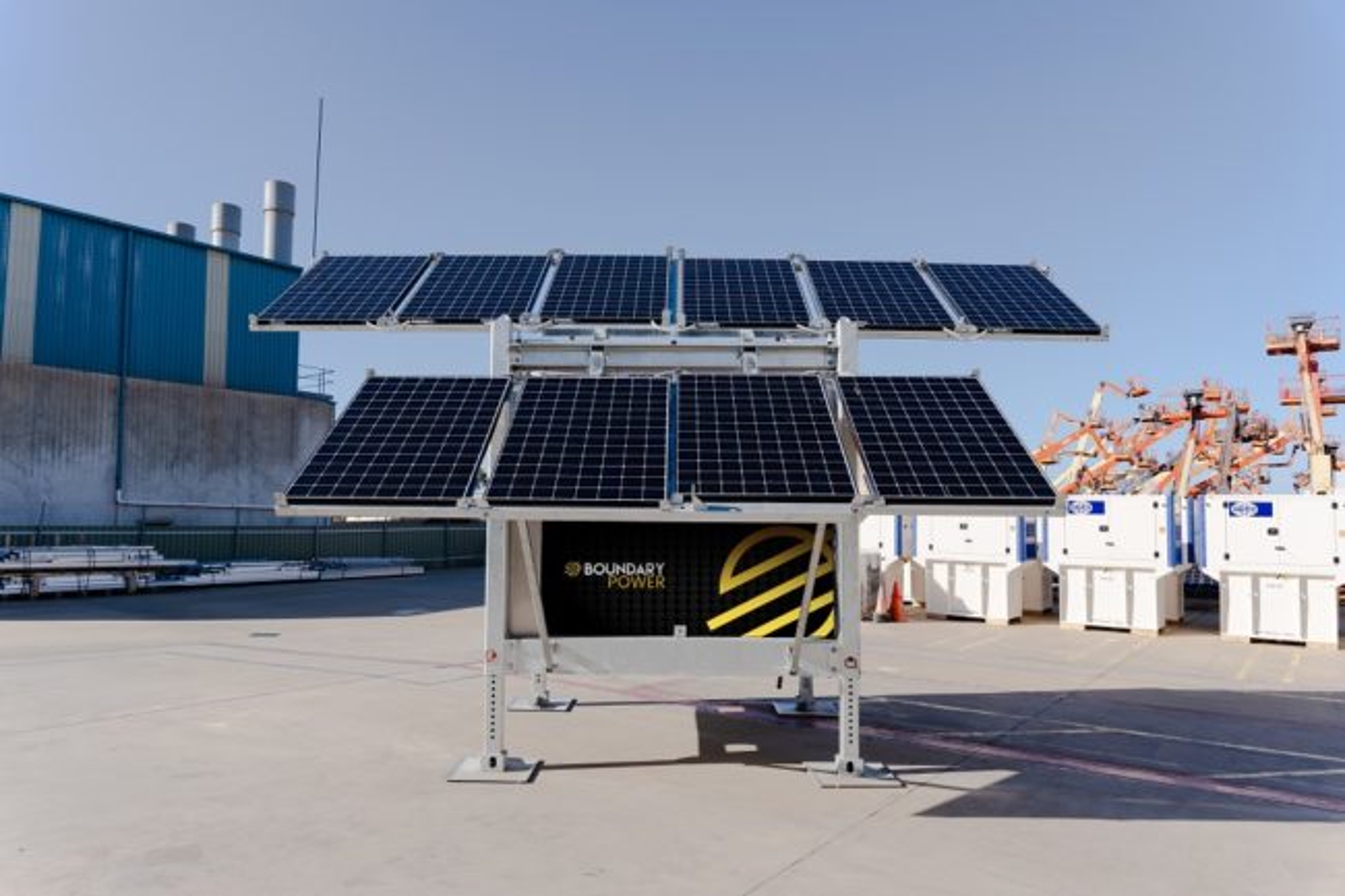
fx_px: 896
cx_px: 672
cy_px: 448
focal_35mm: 24
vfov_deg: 53.1
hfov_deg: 73.8
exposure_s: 1/320
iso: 100
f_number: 6.3
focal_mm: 24
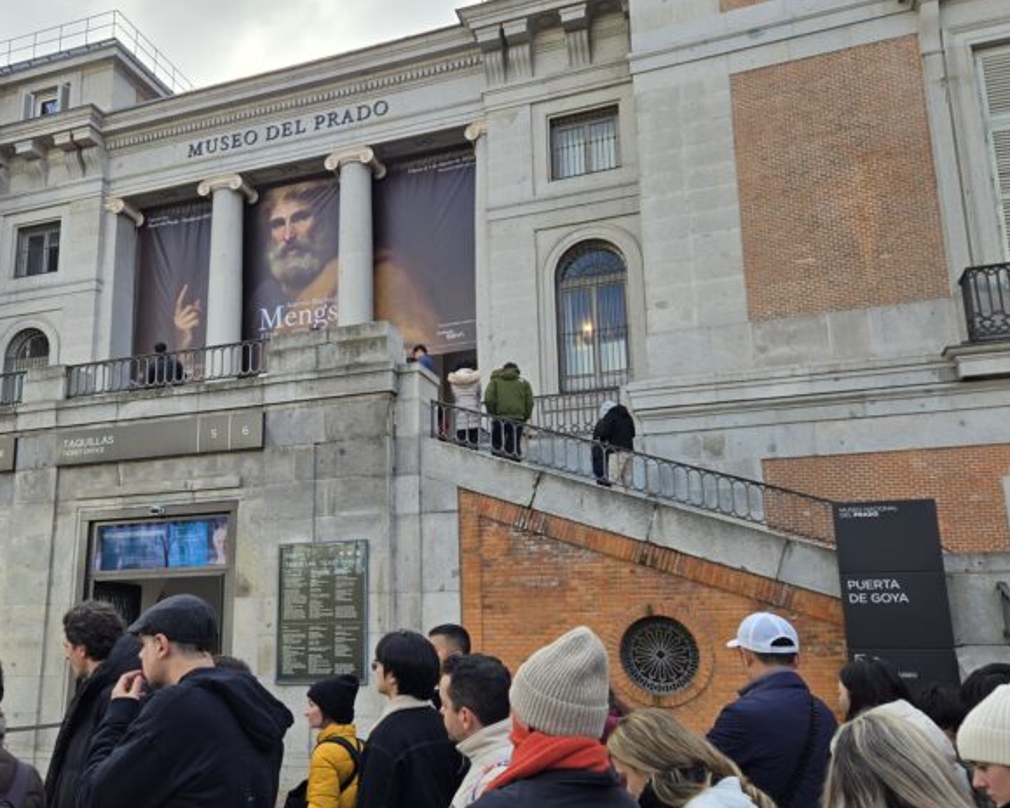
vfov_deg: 47.0
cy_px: 459
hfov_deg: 56.8
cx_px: 406
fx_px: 926
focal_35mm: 31
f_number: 1.8
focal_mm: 5.4
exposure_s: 1/657
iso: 25
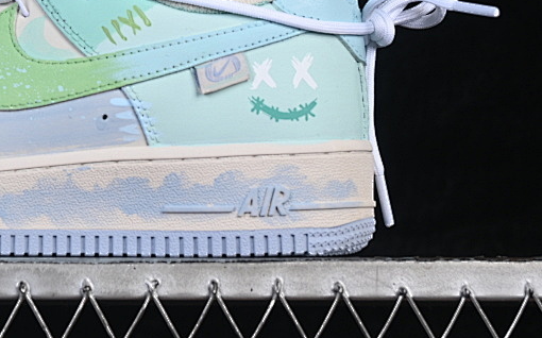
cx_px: -4
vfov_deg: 8.1
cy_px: 18
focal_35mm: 162
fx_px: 2391
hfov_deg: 12.8
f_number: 8
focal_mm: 50
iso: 160
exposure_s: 1/80
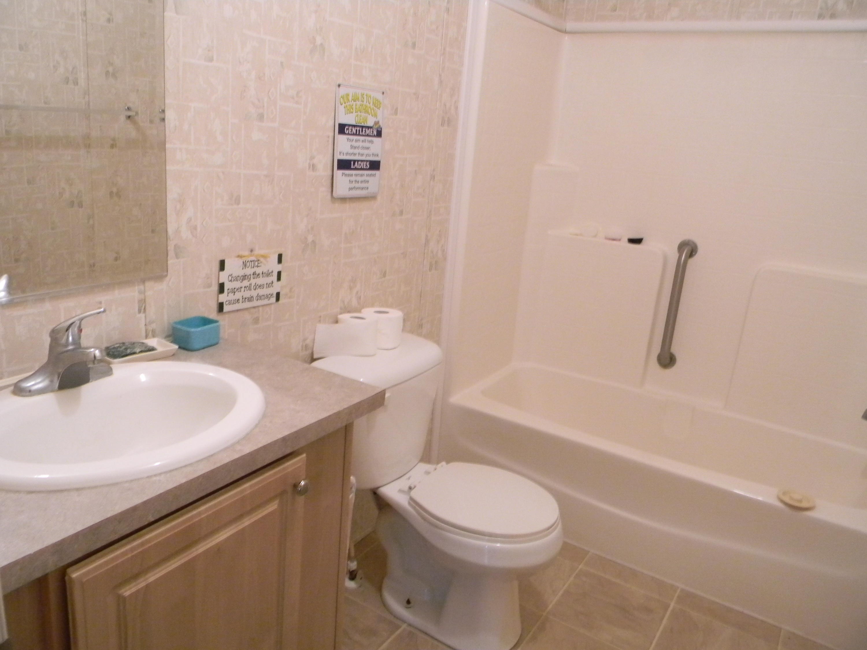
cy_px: 325
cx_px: 434
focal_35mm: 28
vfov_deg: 49.7
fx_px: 701
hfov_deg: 63.4
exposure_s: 1/13.5
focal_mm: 5
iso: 400
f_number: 3.5
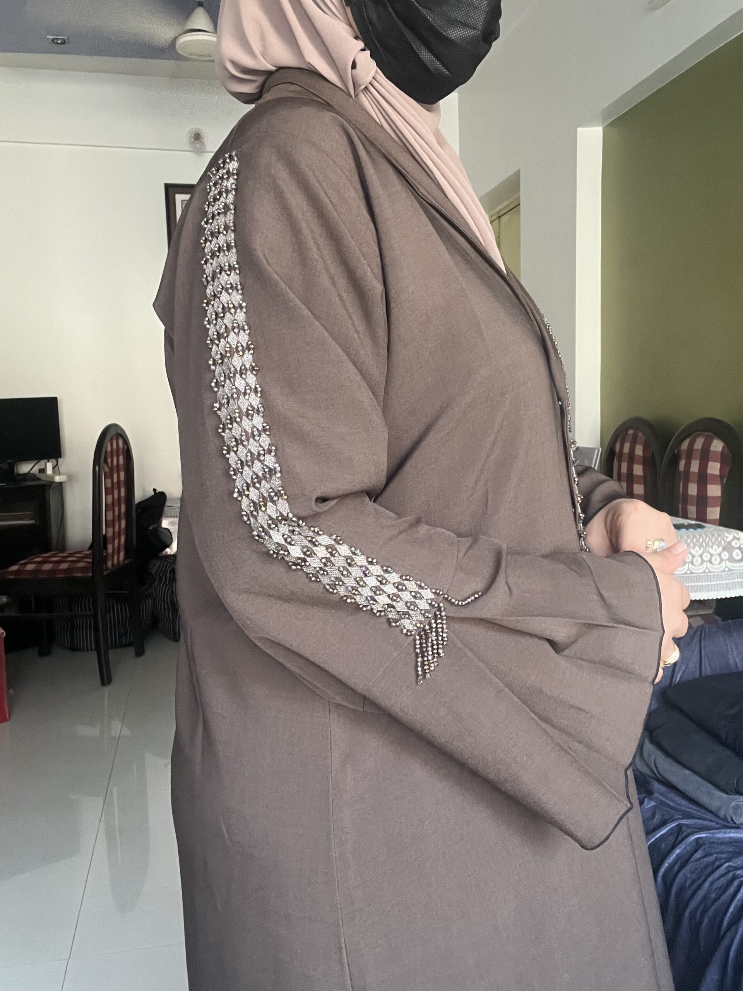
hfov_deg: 46.8
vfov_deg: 60.0
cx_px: 372
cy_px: 496
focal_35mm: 30
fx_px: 859
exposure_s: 1/40
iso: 400
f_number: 2.2
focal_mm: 2.71
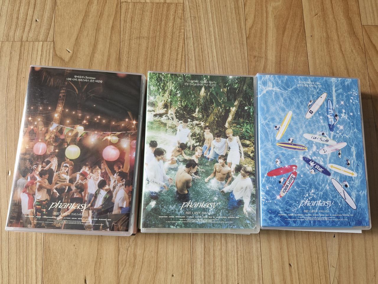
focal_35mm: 23
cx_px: 189
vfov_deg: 58.9
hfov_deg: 73.9
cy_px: 142
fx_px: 251
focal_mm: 5.54
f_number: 1.8
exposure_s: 1/180
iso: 50
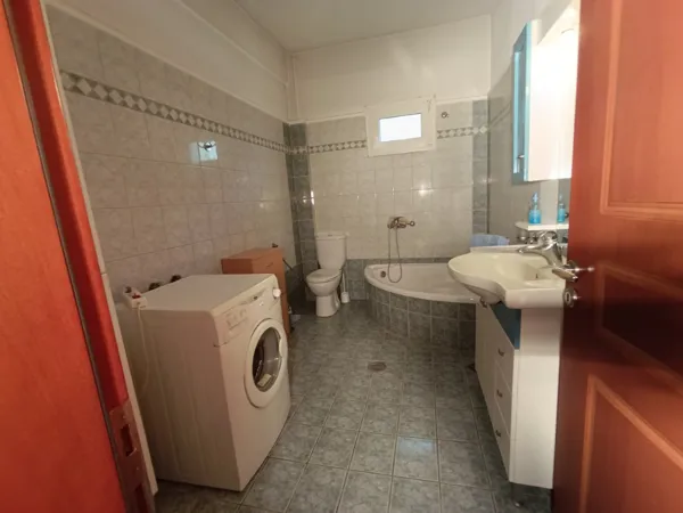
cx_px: 342
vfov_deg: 78.1
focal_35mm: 16
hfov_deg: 94.5
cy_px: 256
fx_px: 316
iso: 250
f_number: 2.2
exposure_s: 1/50
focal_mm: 1.65
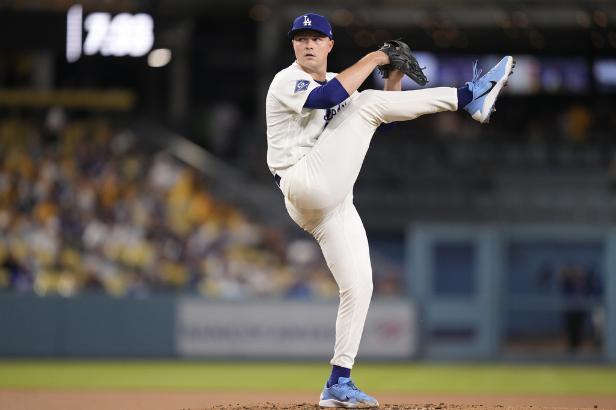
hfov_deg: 5.2
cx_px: 308
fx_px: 6842
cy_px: 205
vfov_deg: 3.4
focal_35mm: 400
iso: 3200
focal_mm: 400
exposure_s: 1/2500
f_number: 2.8
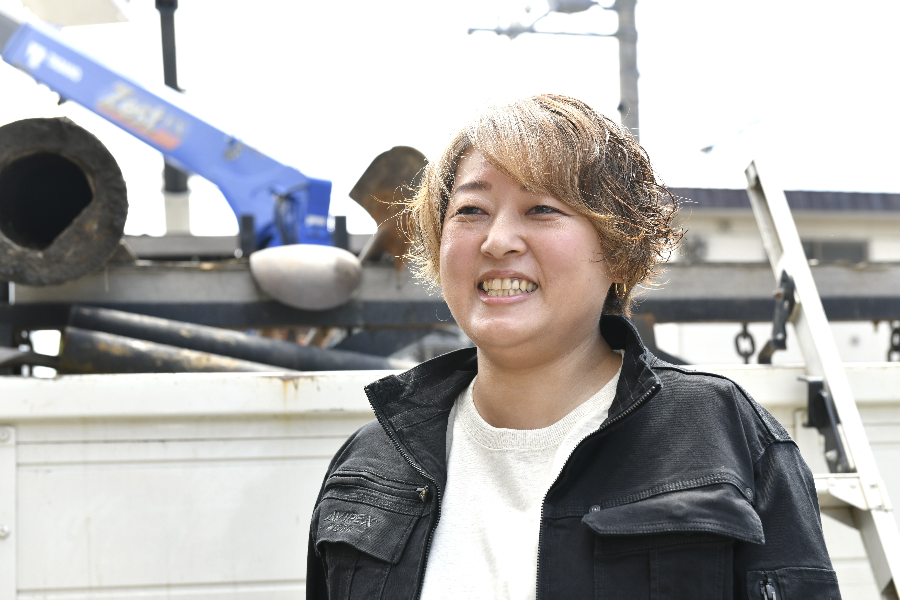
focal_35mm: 62
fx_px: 1550
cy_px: 300
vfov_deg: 21.9
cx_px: 450
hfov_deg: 32.4
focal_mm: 62
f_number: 6.3
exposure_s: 1/400
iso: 400
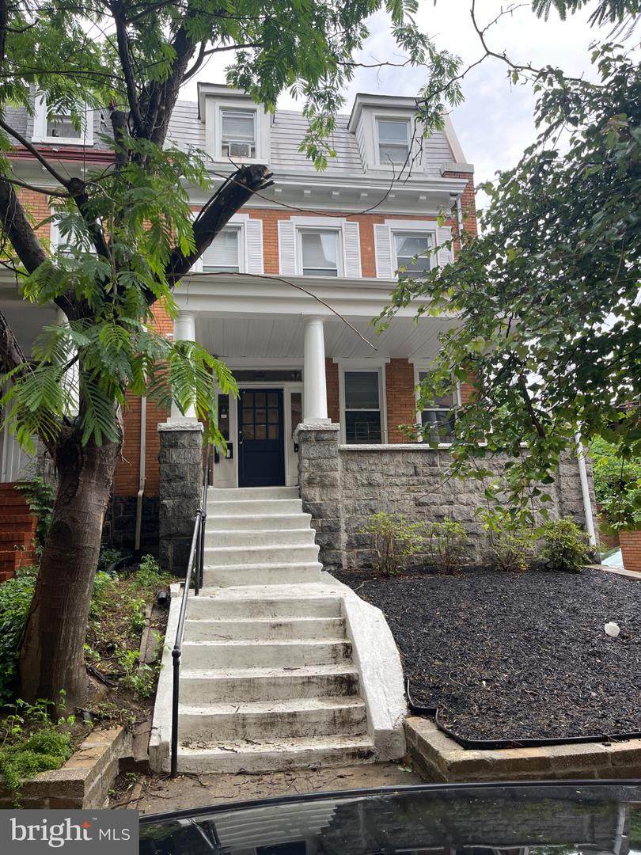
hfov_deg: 54.9
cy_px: 428
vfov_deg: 69.4
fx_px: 617
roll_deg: +0.1
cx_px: 320
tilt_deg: +9.1
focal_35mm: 25
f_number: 1.6
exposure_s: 1/831
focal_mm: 5.1
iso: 32
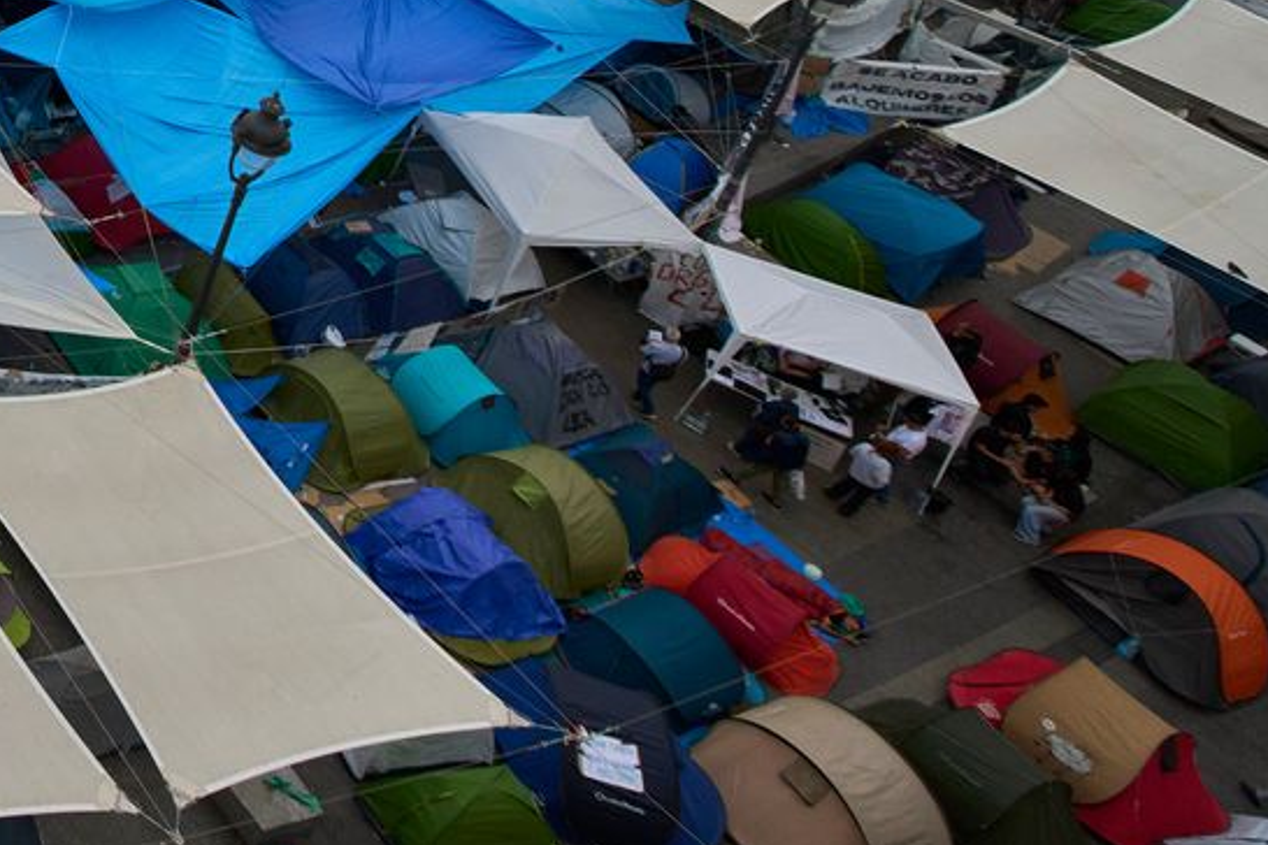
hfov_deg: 26.2
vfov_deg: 23.8
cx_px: -769
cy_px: -417
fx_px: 1585
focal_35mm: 45
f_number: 4.5
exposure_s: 1/1600
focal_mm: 12
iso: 1000
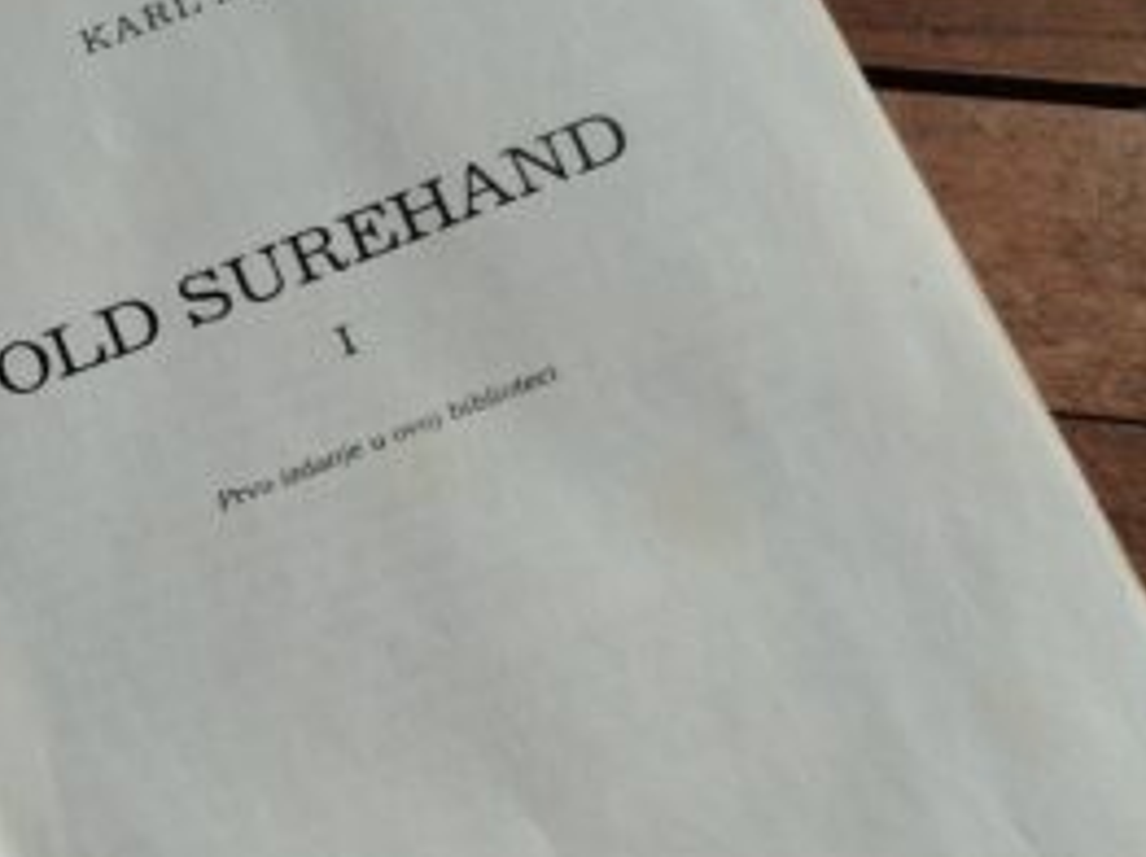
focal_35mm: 55
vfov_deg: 26.2
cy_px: 647
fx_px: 1819
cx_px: -92
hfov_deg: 31.3
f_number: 1.75
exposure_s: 1/100
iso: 447
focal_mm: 5.25
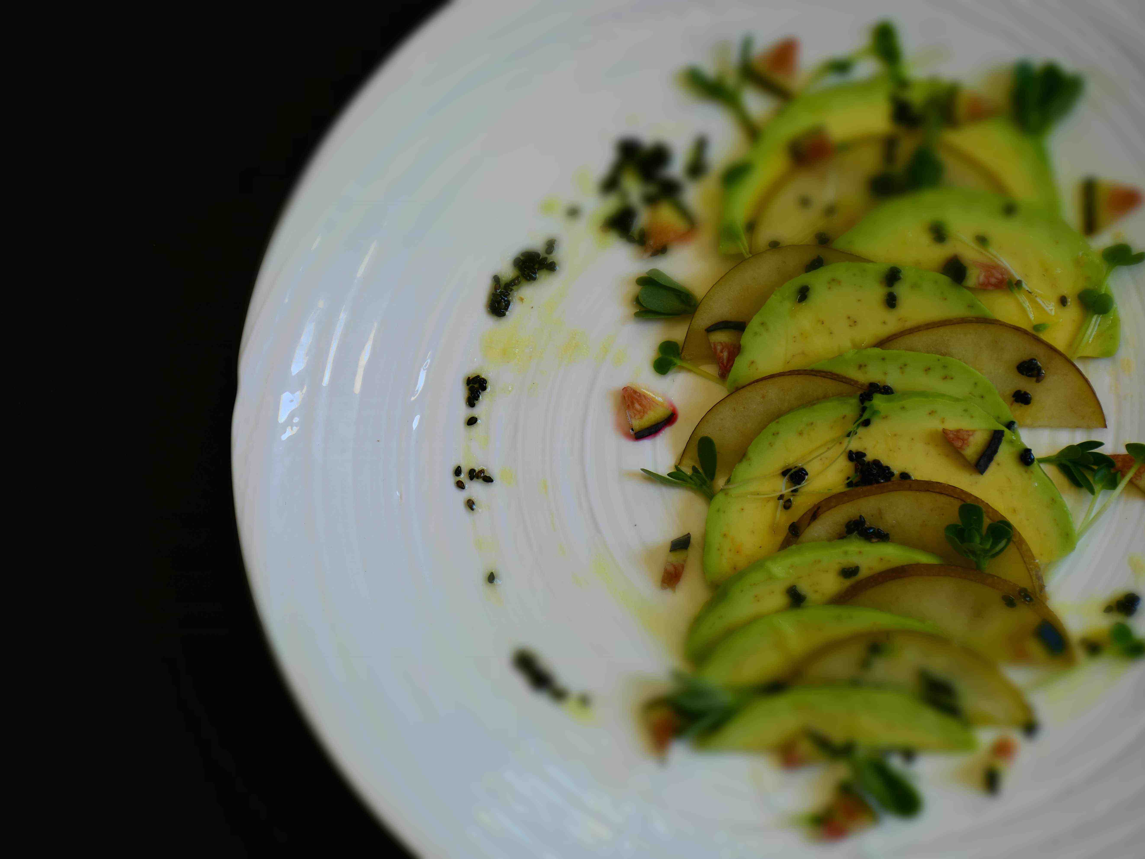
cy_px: 430
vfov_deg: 10.7
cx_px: 548
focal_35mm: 139
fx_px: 4583
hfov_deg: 14.2
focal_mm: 85
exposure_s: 1/15
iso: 100
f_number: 6.3
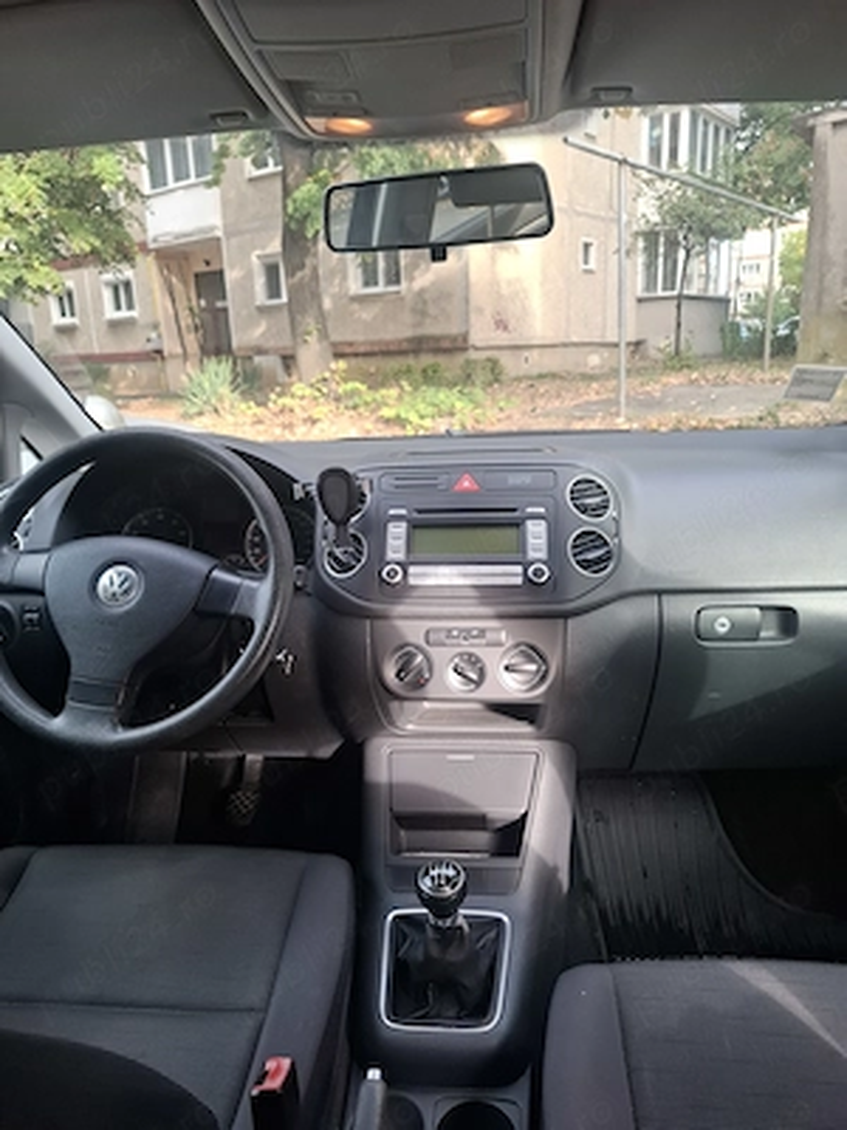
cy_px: 565
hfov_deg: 58.9
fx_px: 750
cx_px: 424
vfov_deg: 73.9
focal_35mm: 23
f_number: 1.8
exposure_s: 1/100
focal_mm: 5.54
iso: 50
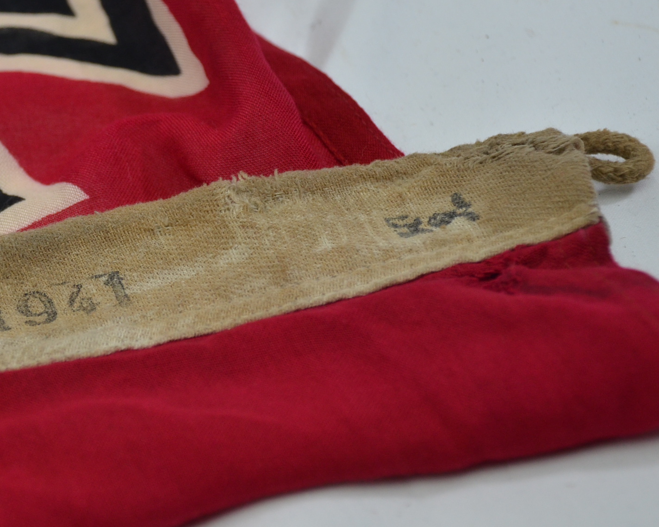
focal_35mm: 141
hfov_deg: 13.6
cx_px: 104
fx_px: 2750
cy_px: 255
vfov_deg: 10.9
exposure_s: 1/250
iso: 640
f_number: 5
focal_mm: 58
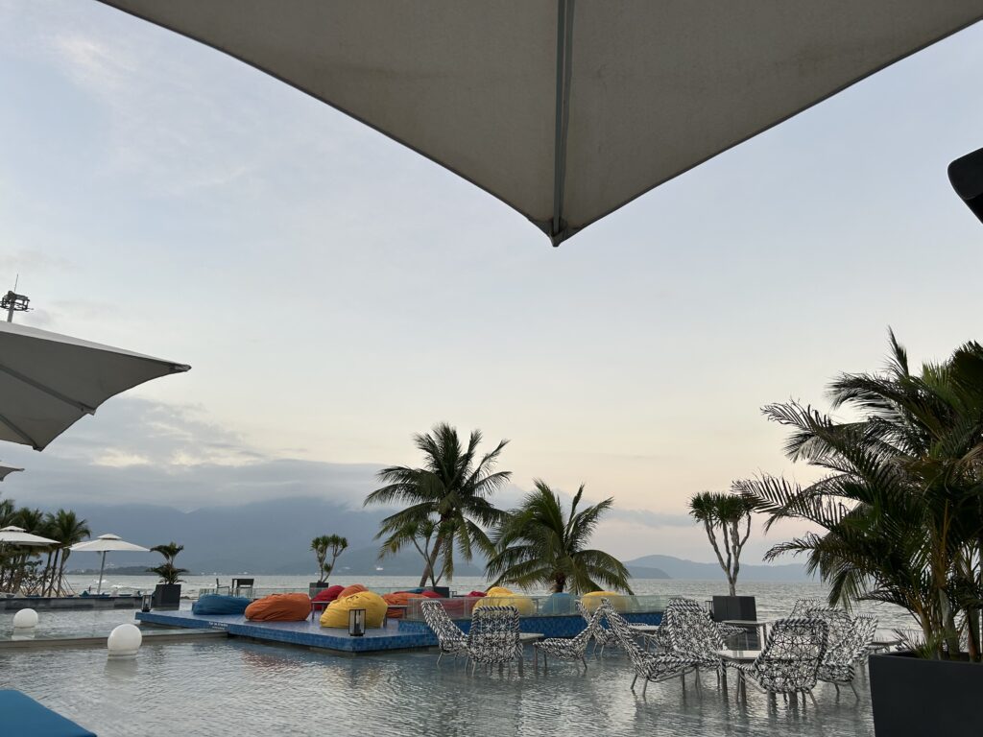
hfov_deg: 67.3
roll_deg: +0.2
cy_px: 368
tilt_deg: +15.2
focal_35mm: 26
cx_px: 492
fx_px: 738
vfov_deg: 53.1
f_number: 1.5
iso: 32
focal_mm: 5.7
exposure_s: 1/141
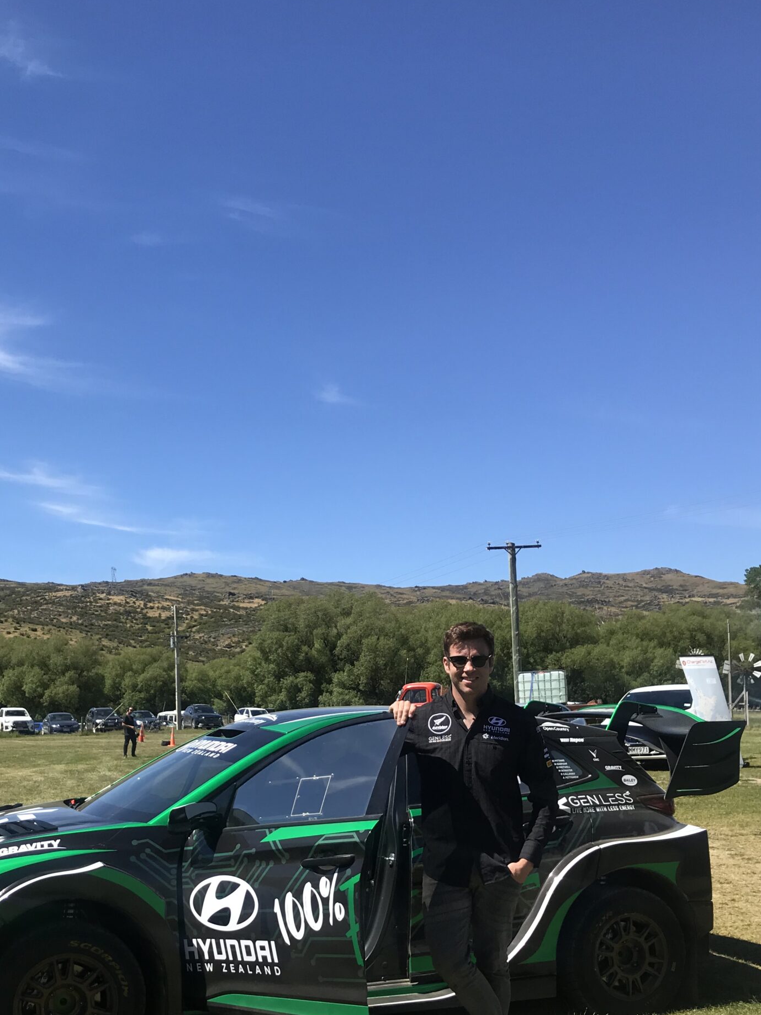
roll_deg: +0.9
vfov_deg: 47.0
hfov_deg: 36.7
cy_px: 684
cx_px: 300
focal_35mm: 39
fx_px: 1143
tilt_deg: +3.2
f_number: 1.8
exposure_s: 1/1996
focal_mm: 3.99
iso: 20
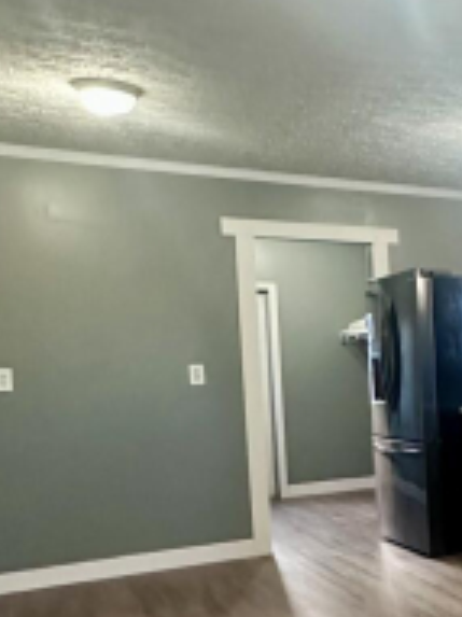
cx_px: 675
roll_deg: -0.5
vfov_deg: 38.5
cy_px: 409
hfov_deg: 24.0
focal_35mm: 49
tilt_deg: -4.0
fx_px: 873
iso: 640
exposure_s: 1/60
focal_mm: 2.22
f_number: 2.2
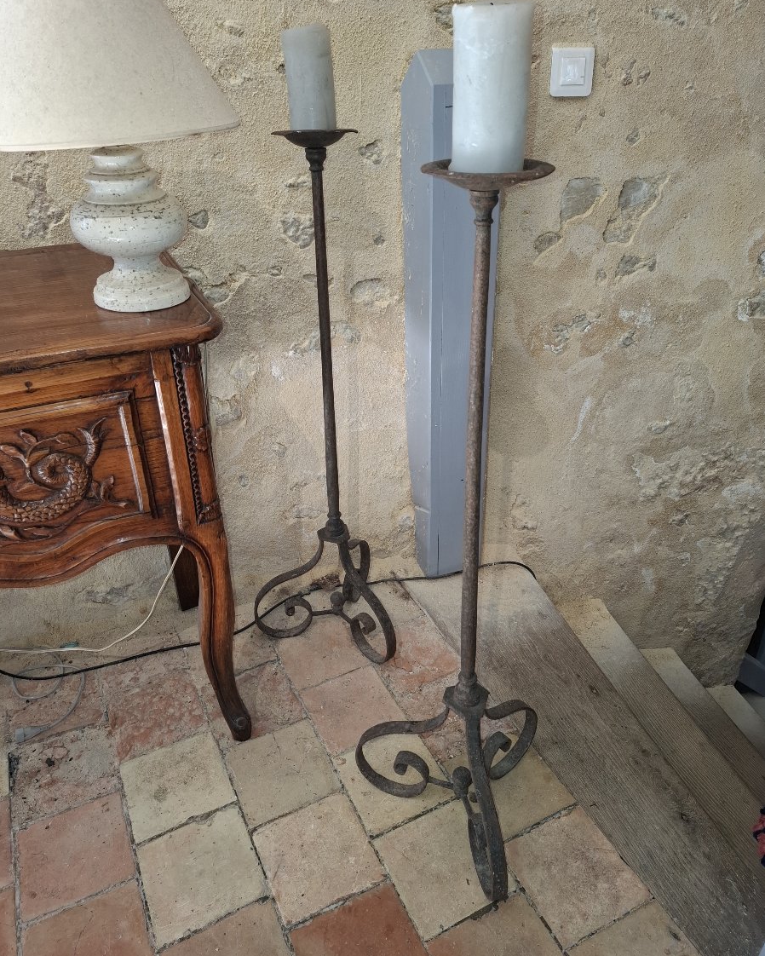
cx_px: 382
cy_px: 463
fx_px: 679
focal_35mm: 24
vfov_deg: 70.3
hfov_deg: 58.8
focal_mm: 5.54
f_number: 1.8
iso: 50
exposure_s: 1/100
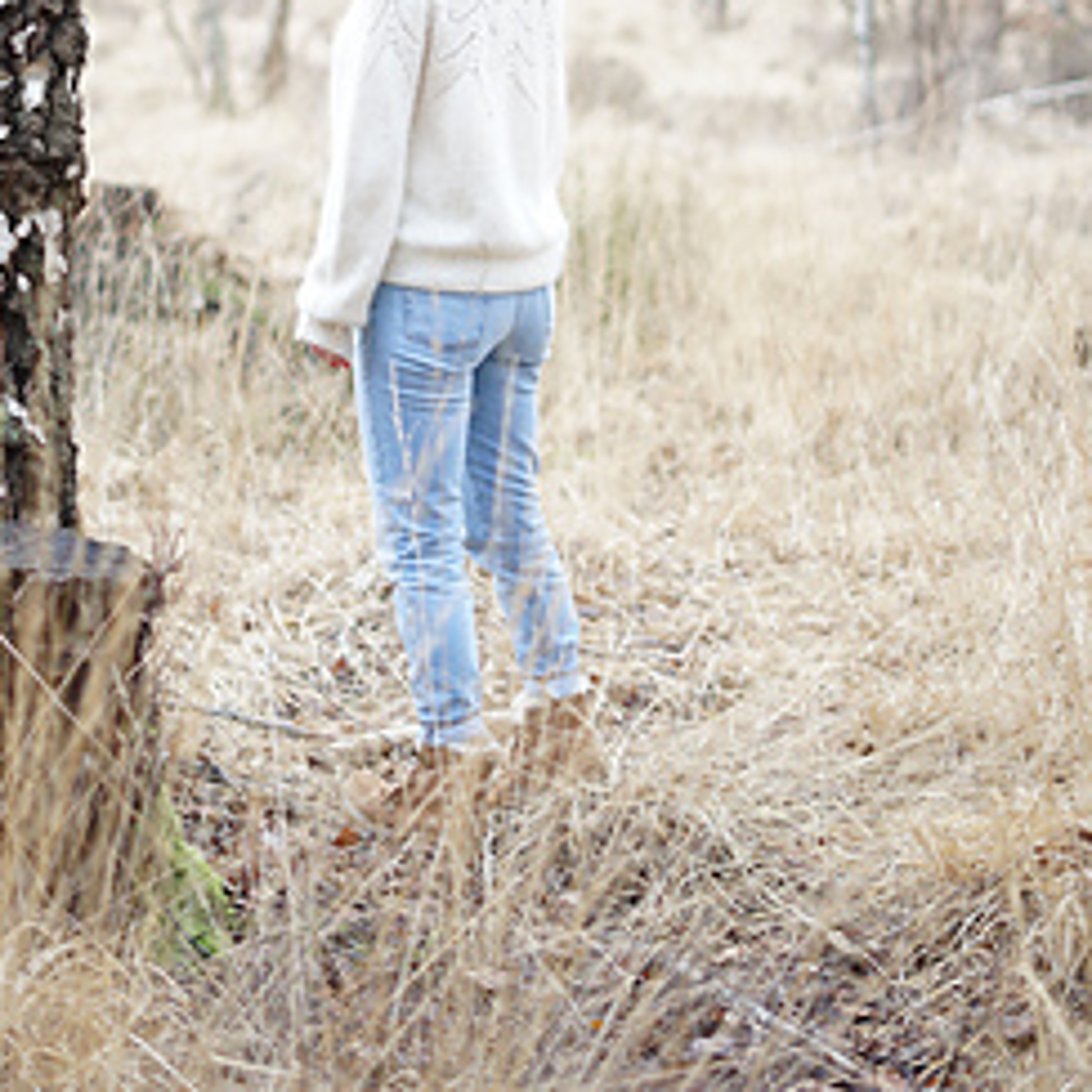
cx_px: 445
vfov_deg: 19.6
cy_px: 125
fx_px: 3105
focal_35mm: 87
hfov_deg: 19.9
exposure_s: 1/80
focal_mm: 50
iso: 200
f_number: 1.8
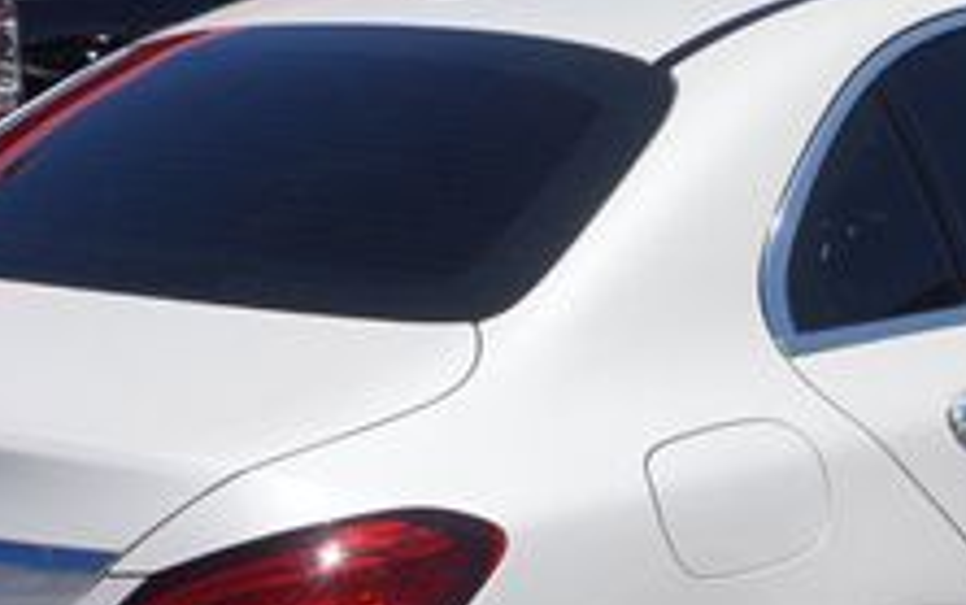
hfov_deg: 20.4
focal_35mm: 101
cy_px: 614
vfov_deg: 12.7
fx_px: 2673
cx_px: 609
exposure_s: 1/320
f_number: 11
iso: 100
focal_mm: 23
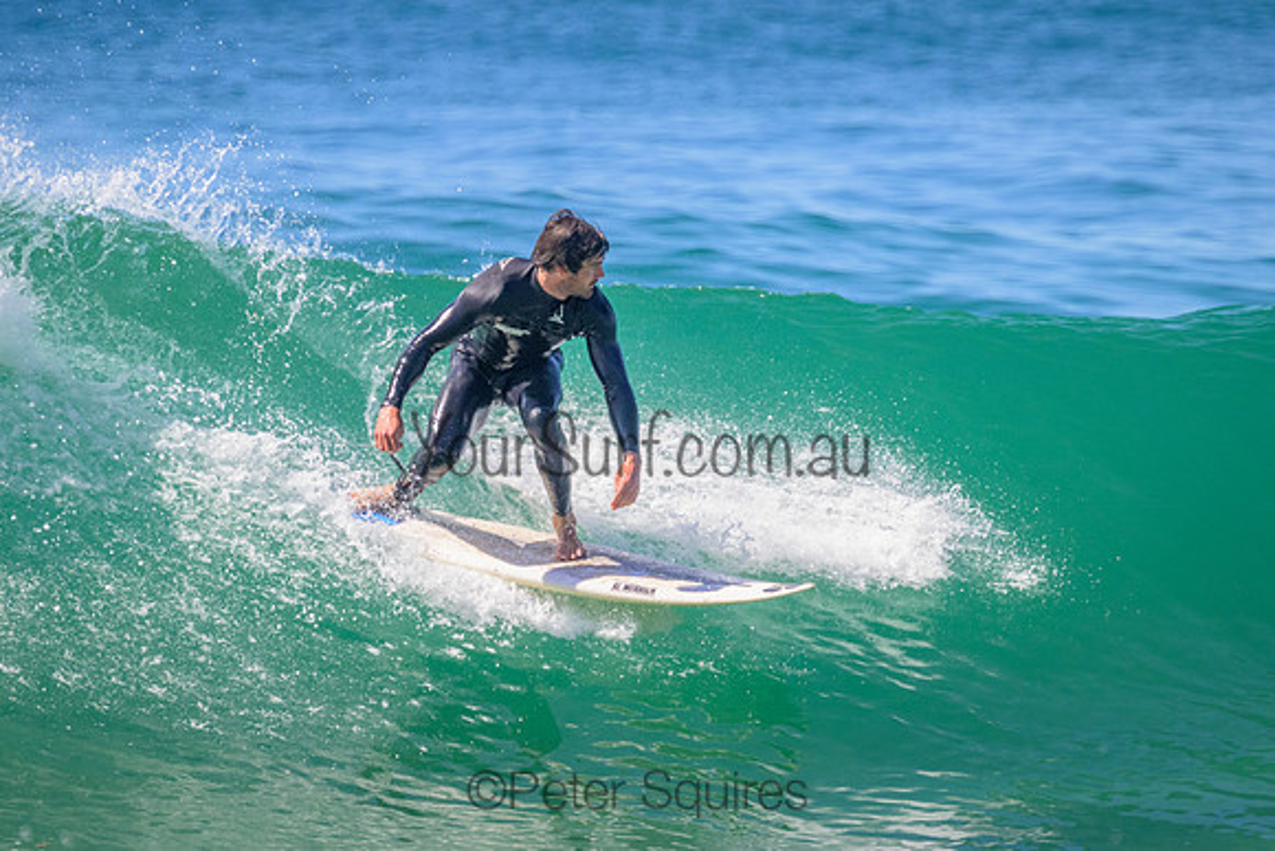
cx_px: 631
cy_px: 366
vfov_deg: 1.5
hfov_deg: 2.3
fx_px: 32289
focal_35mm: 912
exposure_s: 1/1600
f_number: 11
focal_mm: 800
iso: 1800
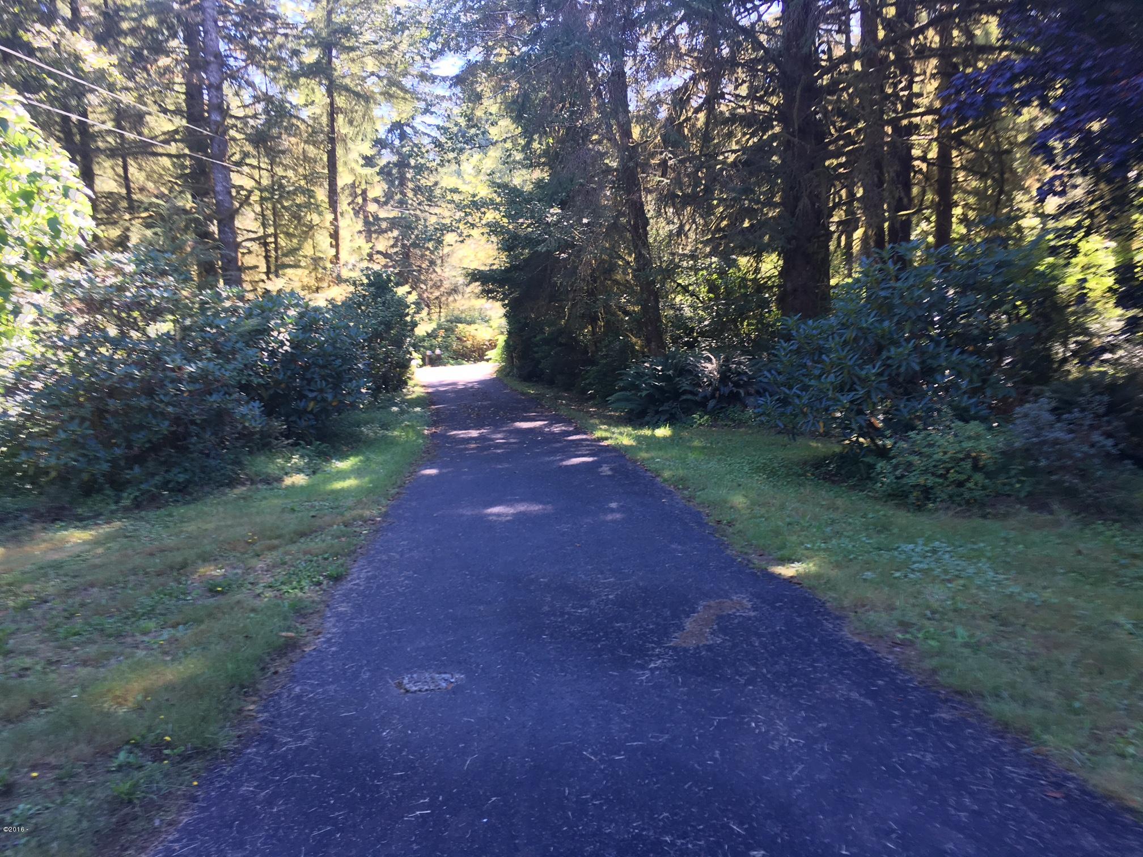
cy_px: 428
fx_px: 958
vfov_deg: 48.2
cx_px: 572
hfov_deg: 61.7
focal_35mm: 29
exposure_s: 1/40
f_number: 2.2
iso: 25
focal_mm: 4.15
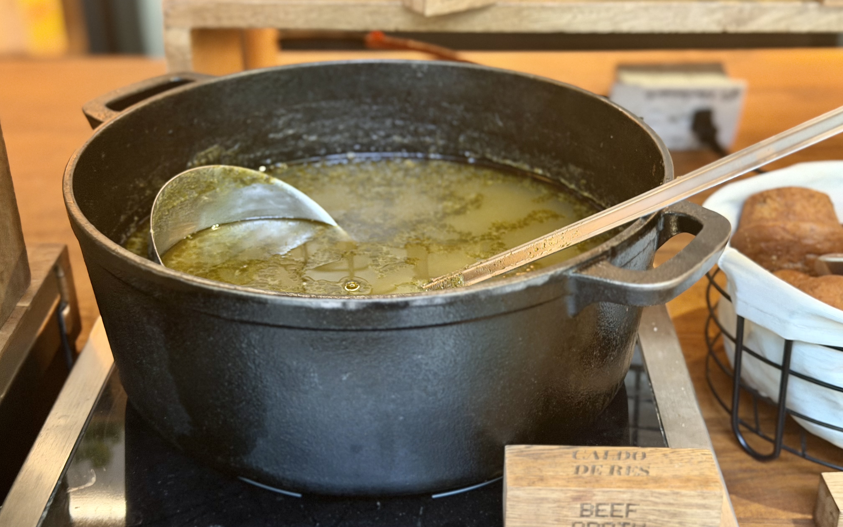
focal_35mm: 51
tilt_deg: -28.6
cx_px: 422
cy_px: 285
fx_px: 1172
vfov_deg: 25.3
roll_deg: +0.7
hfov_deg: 39.6
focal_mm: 6.76
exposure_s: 1/20
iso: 640
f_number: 1.78
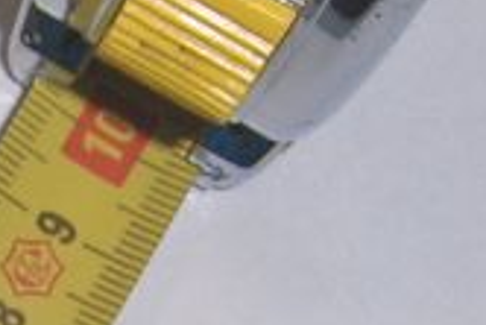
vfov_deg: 6.2
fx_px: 2959
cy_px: 422
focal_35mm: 219
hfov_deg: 9.0
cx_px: -378
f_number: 5.5
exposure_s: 1/164
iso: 100
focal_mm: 7.5
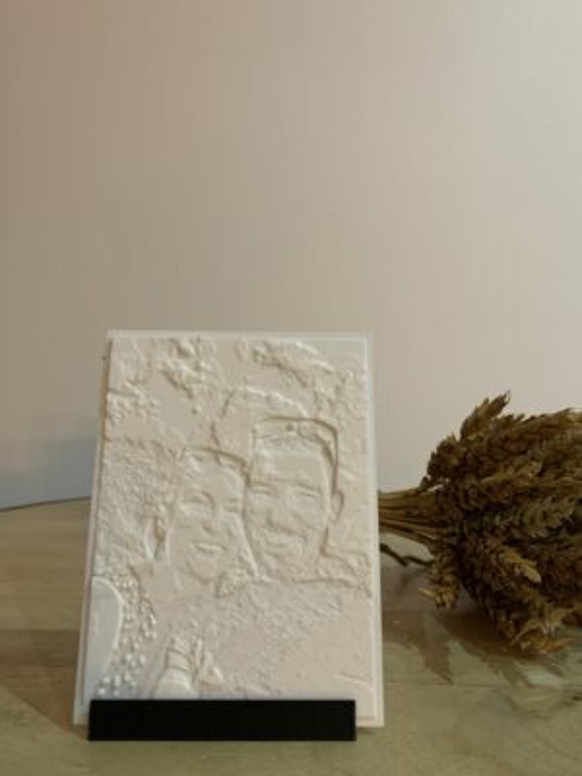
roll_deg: -0.8
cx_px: 291
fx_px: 583
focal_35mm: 26
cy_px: 388
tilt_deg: +0.5
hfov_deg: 53.1
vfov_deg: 67.3
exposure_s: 1/52
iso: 400
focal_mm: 4.25
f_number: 1.8
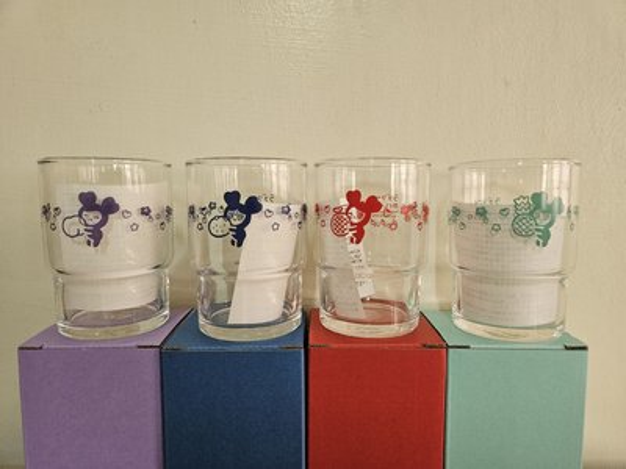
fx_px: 416
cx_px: 313
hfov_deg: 73.9
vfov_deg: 58.9
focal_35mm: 23
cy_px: 234
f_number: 1.8
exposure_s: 1/120
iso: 640
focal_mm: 5.4
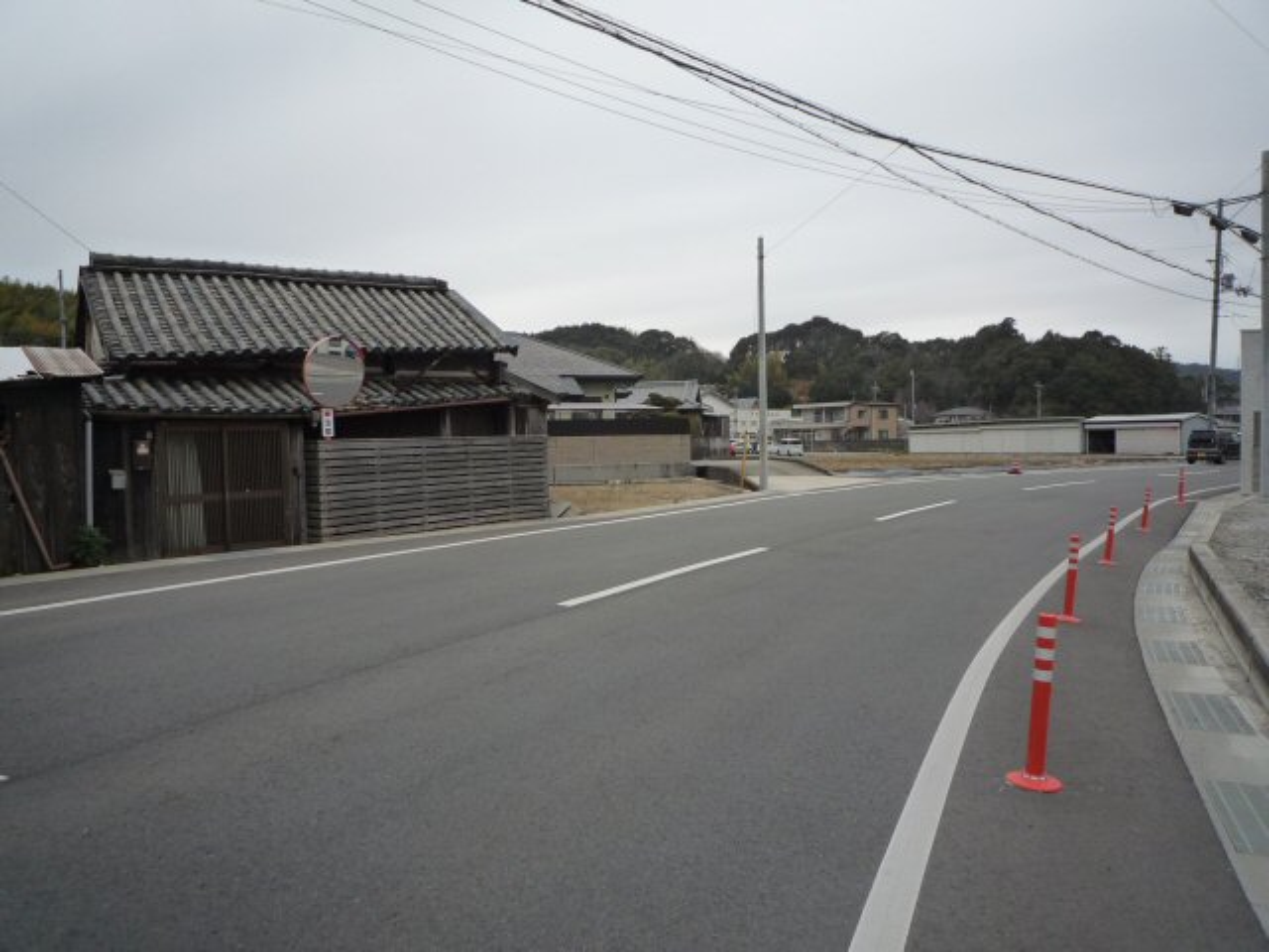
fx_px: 916
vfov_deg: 54.9
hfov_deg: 69.4
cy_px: 476
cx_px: 634
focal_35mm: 25
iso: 160
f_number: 2.8
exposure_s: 1/500
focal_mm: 4.4
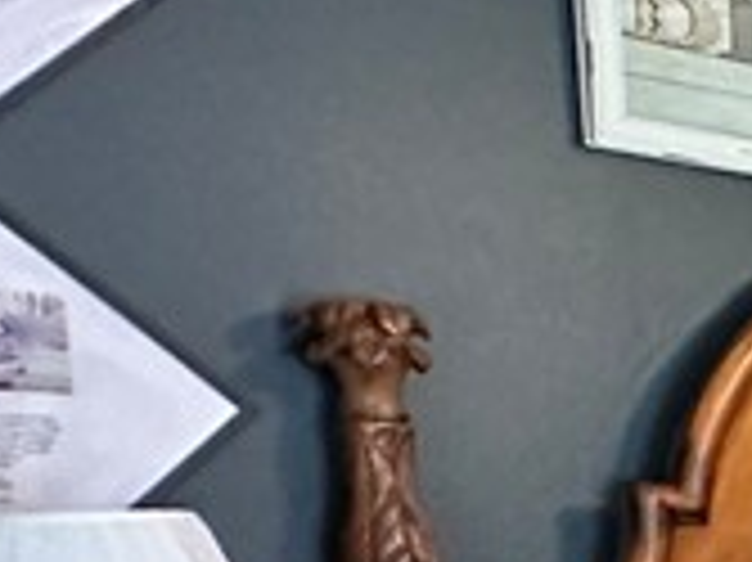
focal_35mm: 86
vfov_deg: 16.1
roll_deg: +0.8
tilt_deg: -7.3
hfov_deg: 14.6
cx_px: 1801
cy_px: 769
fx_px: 1867
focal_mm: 2.22
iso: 800
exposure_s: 1/60
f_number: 2.2
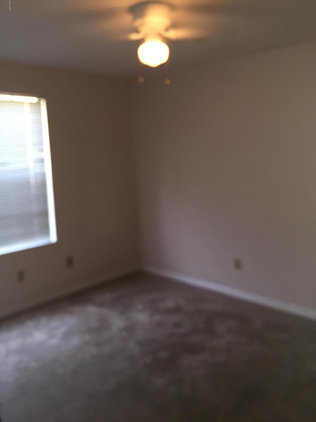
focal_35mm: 29
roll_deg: +2.3
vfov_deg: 61.7
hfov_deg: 48.2
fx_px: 353
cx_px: 158
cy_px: 211
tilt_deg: -8.2
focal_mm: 4.15
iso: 100
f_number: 2.2
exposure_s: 1/30
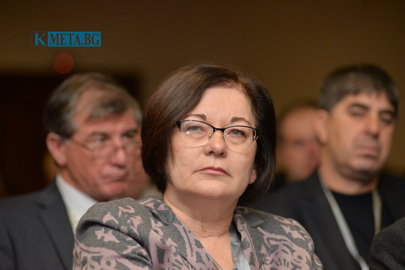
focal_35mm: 145
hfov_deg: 14.2
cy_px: 135
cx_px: 202
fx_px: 1631
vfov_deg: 9.5
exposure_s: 1/160
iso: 1600
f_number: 4
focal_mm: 145
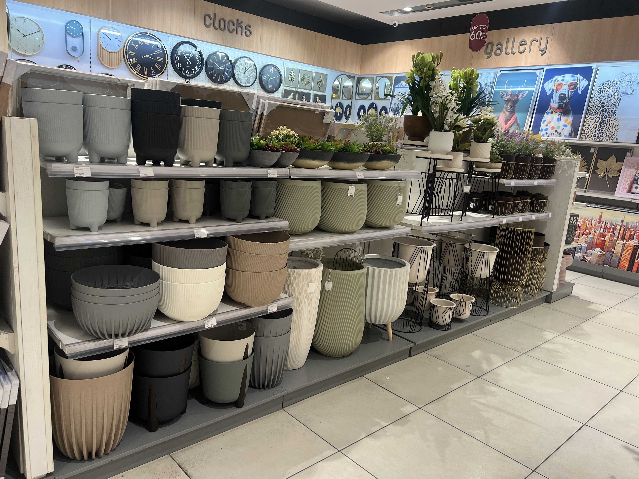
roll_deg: -3.6
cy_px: 240
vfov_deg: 53.1
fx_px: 480
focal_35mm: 26
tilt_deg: -12.1
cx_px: 320
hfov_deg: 67.3
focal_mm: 5.7
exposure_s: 1/100
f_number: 1.5
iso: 100
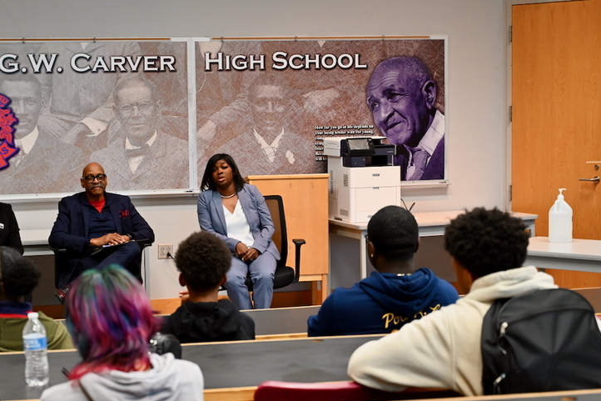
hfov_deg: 25.9
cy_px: 223
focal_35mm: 78
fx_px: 1302
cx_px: 212
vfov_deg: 17.5
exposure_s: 1/125
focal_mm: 55
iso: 1800
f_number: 4
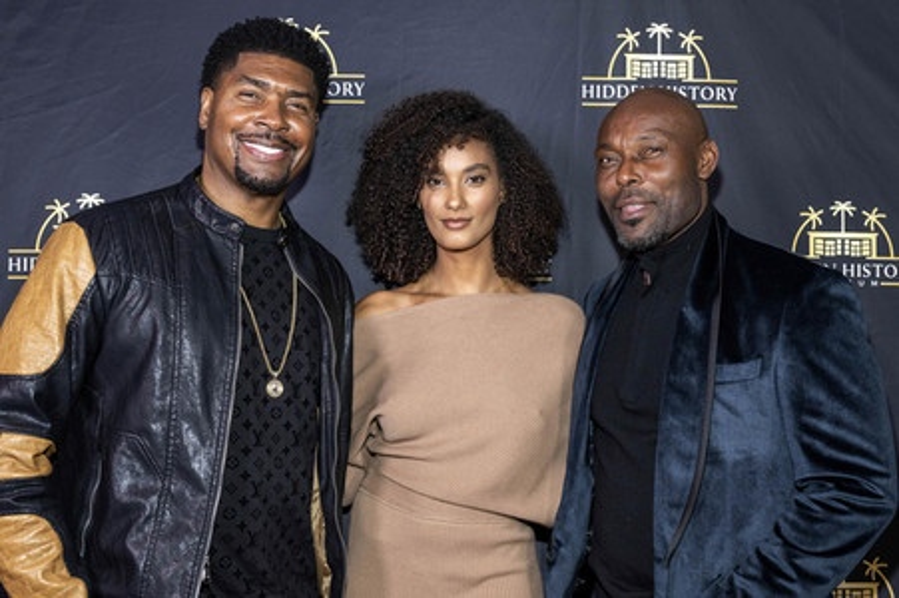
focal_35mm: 42
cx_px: 450
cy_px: 299
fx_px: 1048
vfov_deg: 31.8
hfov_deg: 46.4
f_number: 5.6
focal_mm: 42
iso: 800
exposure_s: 1/200
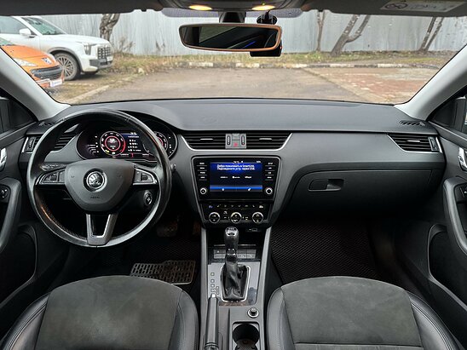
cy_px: 175
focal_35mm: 24
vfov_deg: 56.8
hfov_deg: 71.6
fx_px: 324
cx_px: 234
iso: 800
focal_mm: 6.76
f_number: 1.78
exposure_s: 1/44
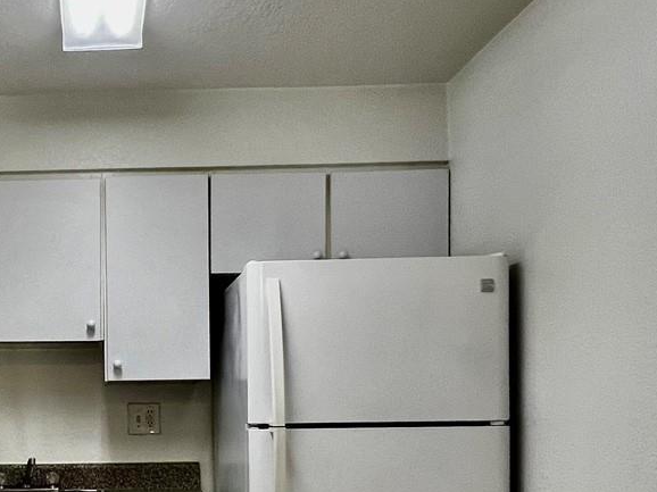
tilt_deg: -0.6
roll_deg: +1.1
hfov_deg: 46.3
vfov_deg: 37.5
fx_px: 683
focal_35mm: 36
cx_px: 65
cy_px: 424
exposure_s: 1/120
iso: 160
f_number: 1.8
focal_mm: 1.57
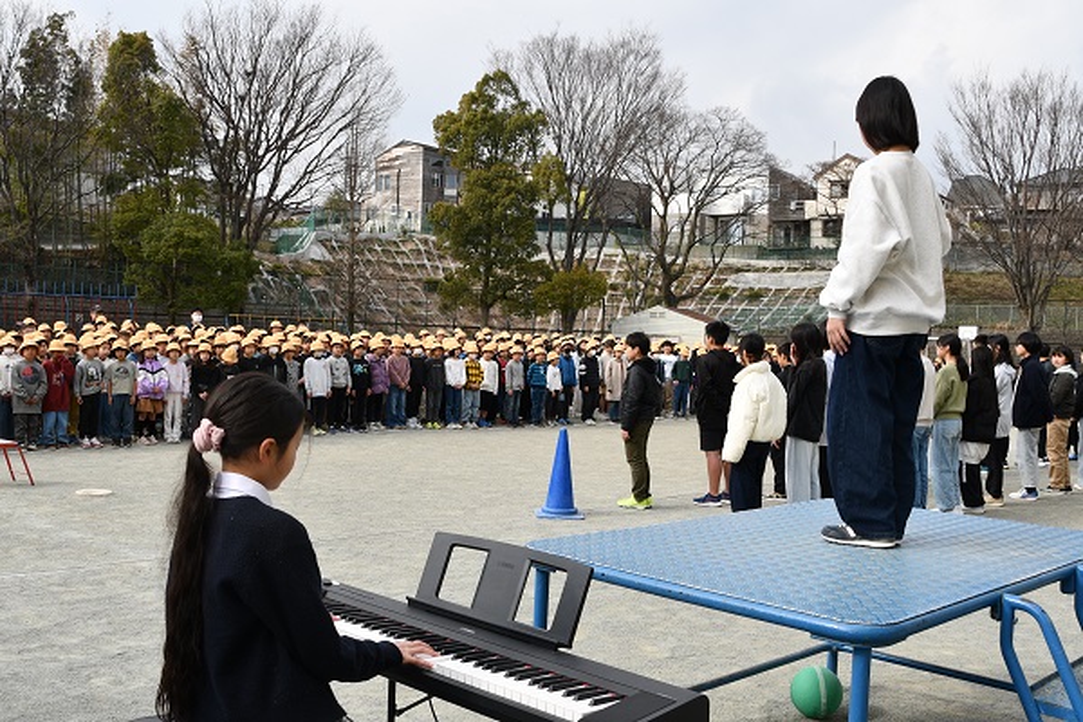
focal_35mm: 36
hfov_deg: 53.1
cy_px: 361
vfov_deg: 36.9
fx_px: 1083
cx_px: 542
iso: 125
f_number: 8
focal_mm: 18
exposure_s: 1/250
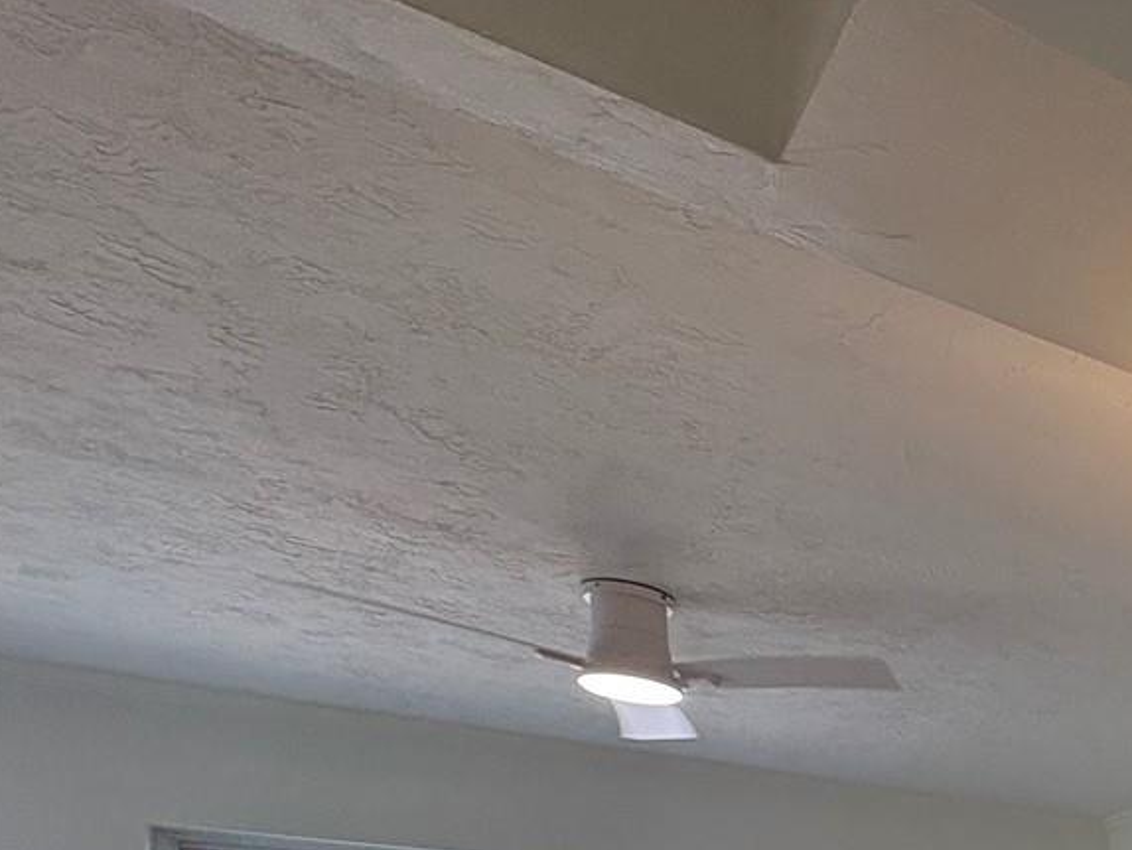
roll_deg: -0.2
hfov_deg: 32.1
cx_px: 1564
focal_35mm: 39
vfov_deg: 29.1
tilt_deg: -2.9
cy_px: 1134
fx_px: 1276
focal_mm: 2.22
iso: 80
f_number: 2.2
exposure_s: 1/120
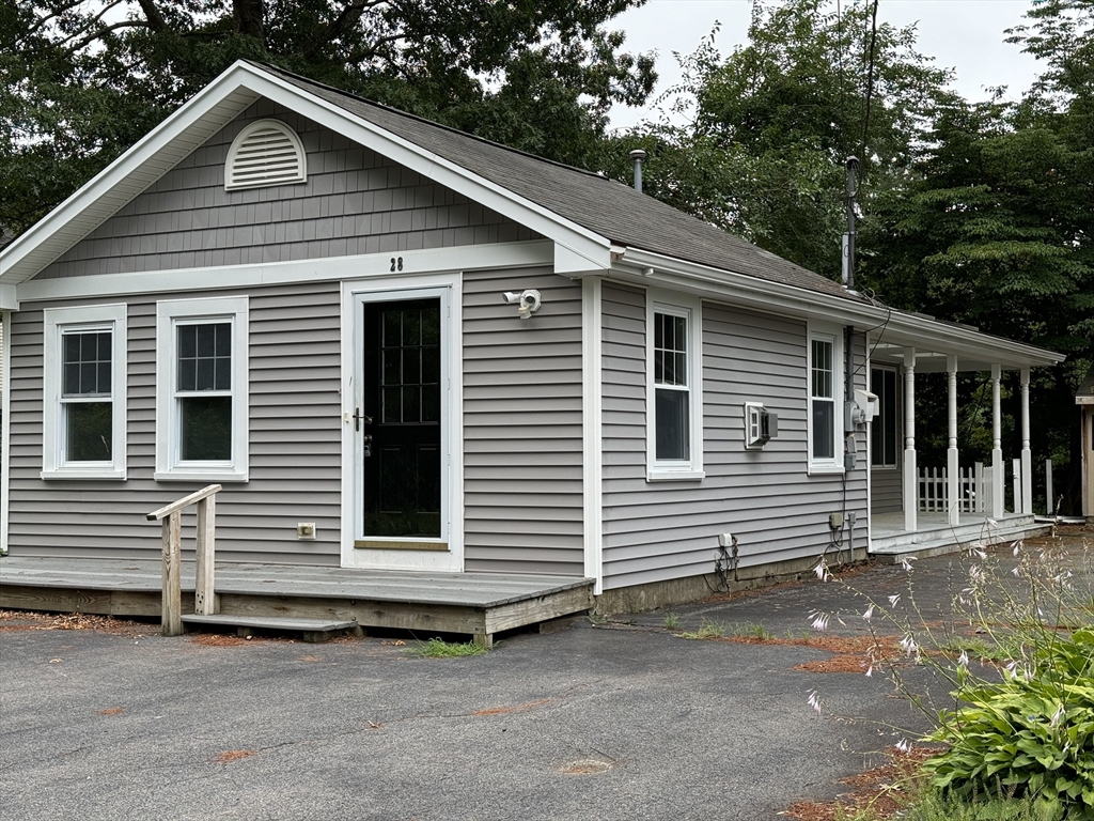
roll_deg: +0.1
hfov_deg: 39.7
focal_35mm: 48
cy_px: 410
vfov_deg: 30.3
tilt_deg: +1.2
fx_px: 1517
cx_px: 547
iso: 64
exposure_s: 1/739
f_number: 1.78
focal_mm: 6.76
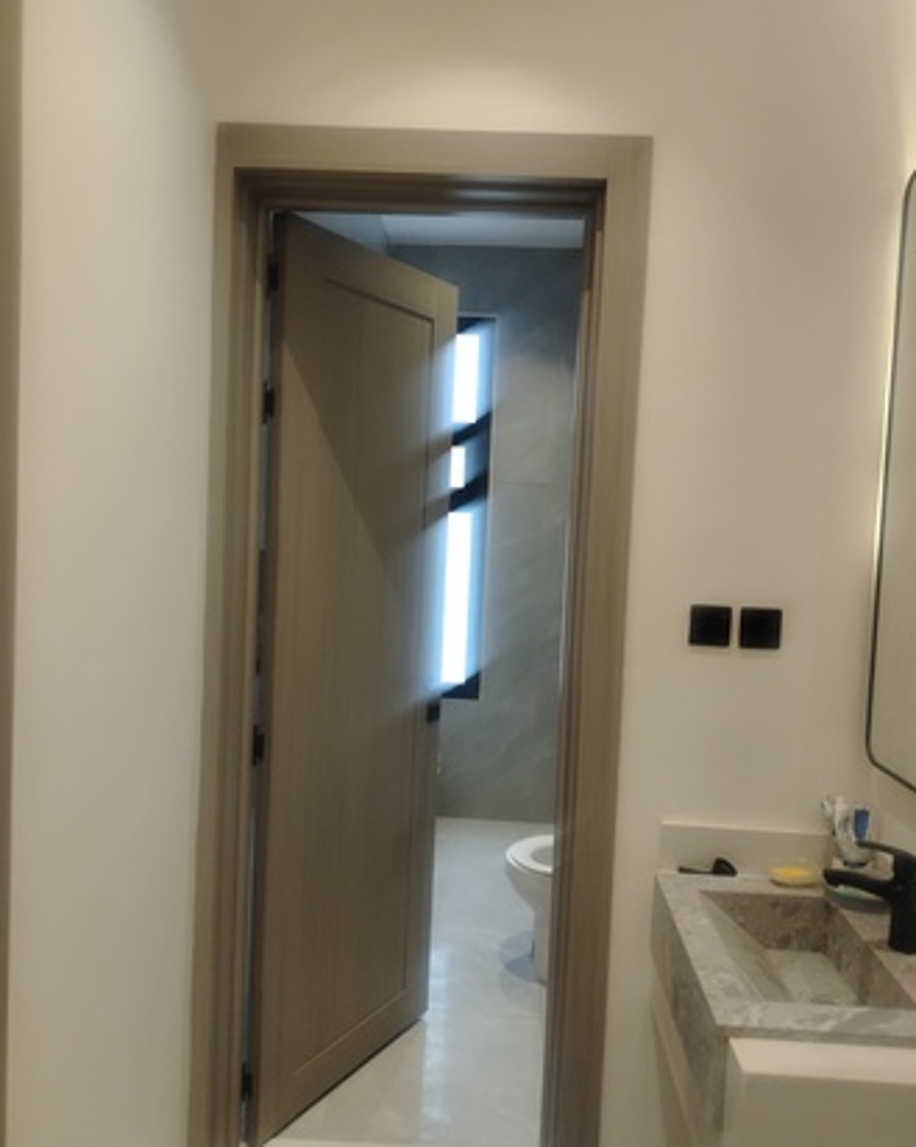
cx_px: 466
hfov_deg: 54.9
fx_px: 882
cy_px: 569
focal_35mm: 26
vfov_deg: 66.1
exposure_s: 1/100
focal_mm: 5.25
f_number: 1.75
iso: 1744
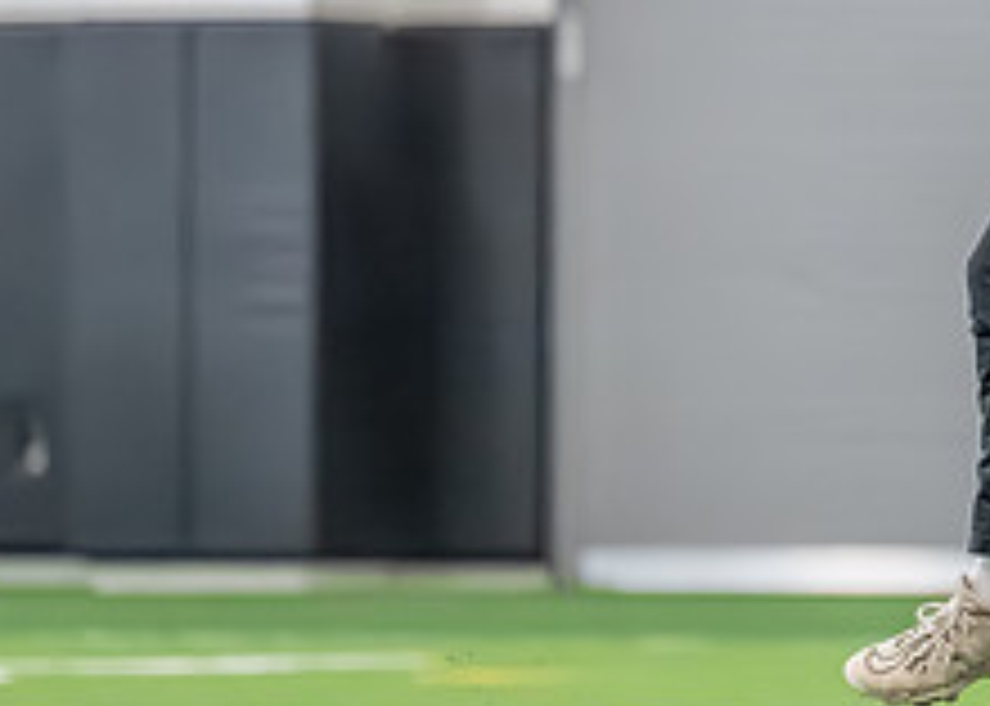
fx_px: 16696
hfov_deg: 3.4
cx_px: 1151
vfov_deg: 2.4
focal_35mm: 594
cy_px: 185
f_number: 2.8
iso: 6400
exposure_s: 1/1000
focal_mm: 148
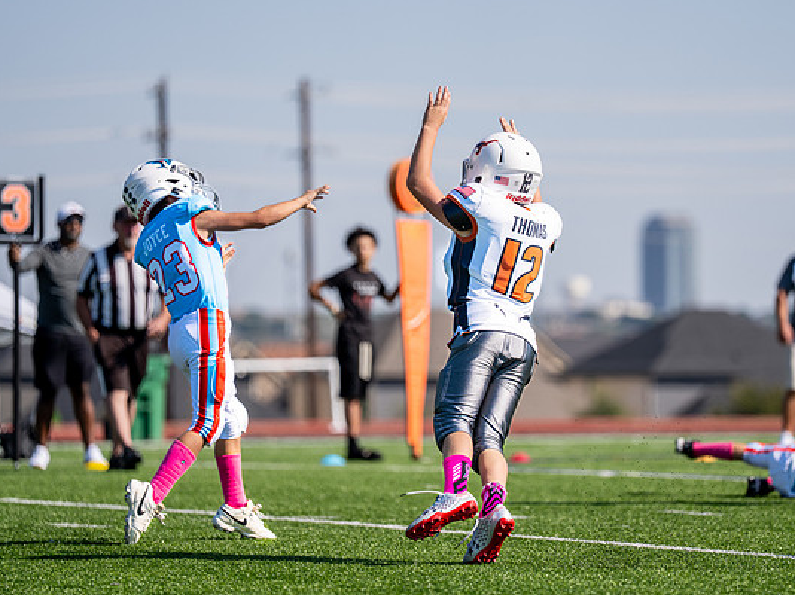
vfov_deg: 7.0
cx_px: 492
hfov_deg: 9.3
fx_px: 4890
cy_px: 307
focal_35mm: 213
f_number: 2.8
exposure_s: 1/2000
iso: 100
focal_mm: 170
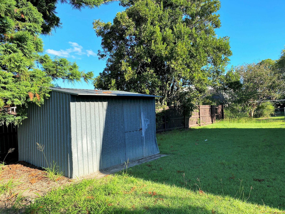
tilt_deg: +0.8
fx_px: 214
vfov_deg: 53.1
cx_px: 142
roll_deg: +1.0
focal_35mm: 26
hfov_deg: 67.3
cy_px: 107
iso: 32
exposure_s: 1/898
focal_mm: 4.25
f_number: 1.8
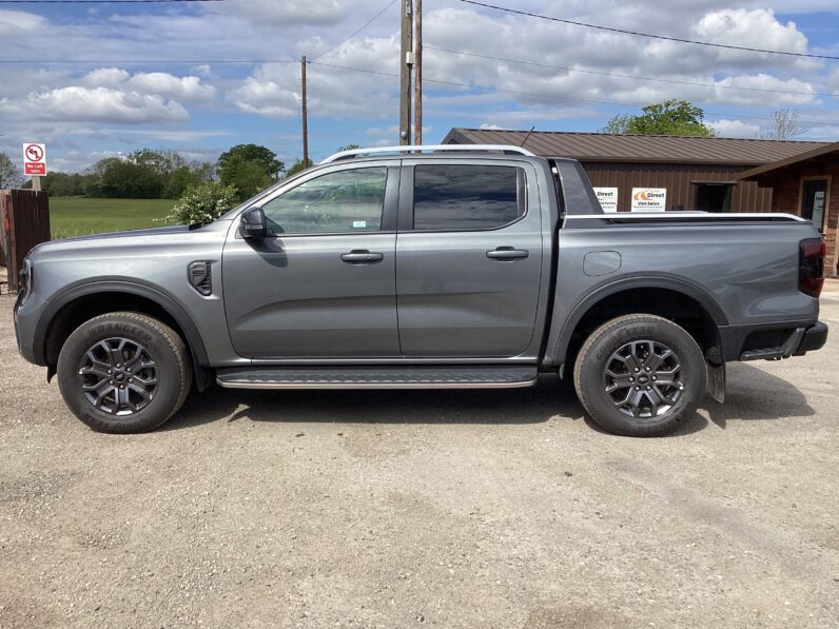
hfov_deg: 58.4
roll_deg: -1.1
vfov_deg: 45.4
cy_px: 314
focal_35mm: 31
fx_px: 751
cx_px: 420
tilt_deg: -7.5
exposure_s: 1/1456
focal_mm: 3.3
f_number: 2.4
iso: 25
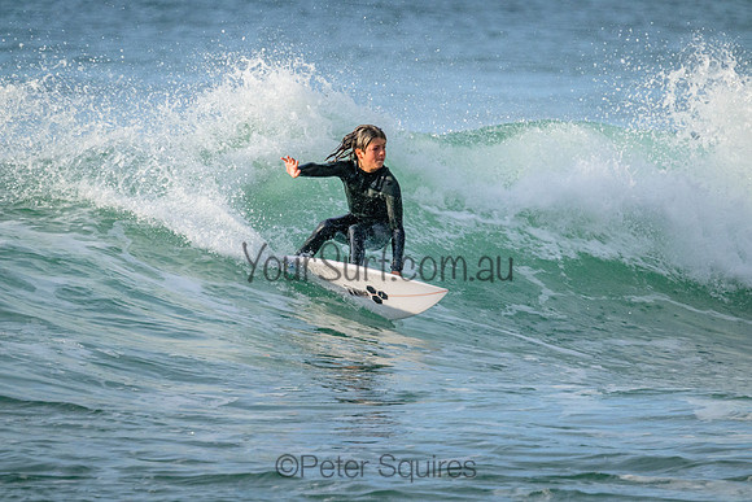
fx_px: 12954
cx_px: 376
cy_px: 251
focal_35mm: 620
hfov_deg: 3.3
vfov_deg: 2.2
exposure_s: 1/1250
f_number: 11
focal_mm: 620
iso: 3200
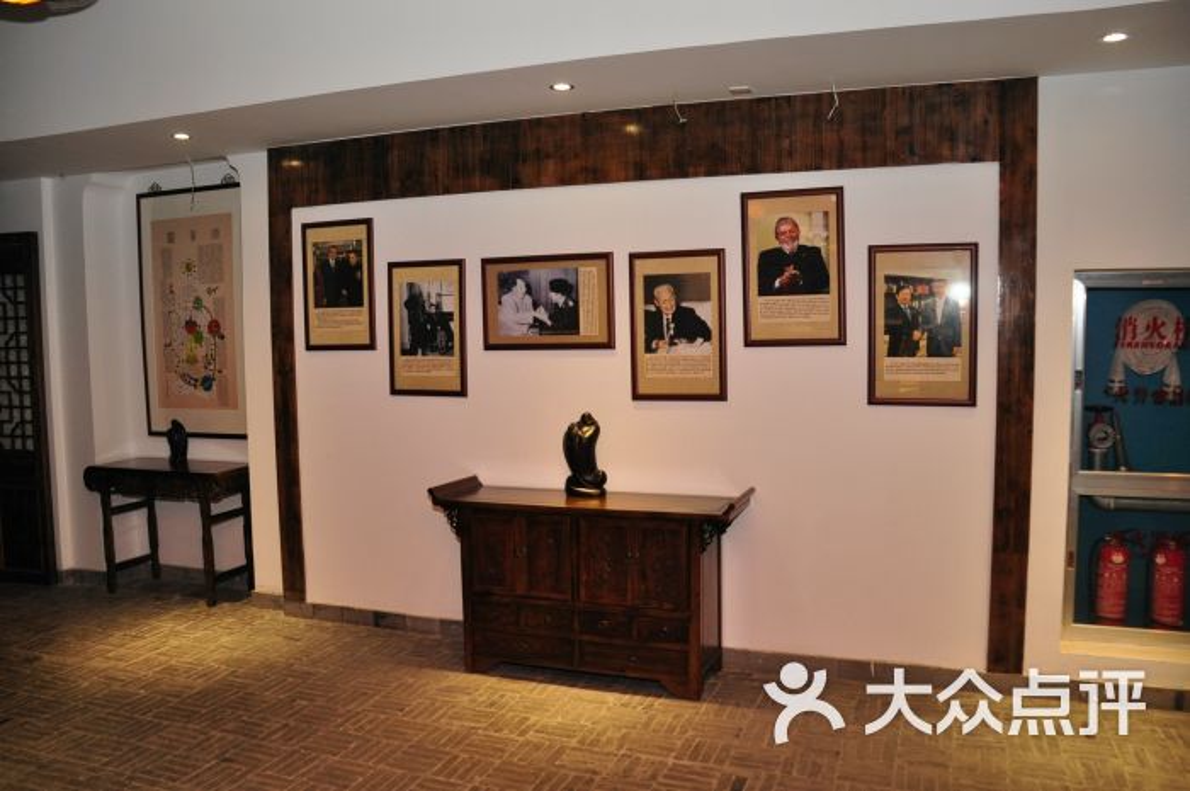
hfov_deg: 62.0
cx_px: 595
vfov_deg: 43.5
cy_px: 396
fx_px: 991
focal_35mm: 30
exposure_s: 1/60
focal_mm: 20
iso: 800
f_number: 4
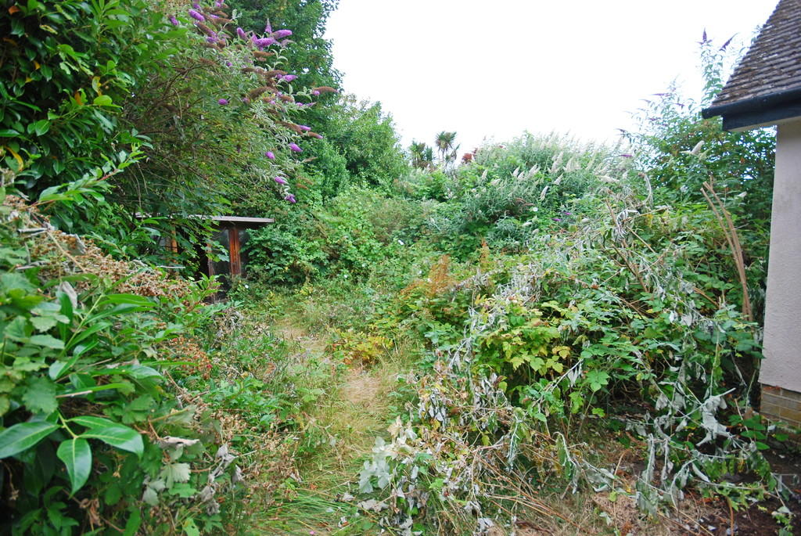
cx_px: 400
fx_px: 334
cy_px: 268
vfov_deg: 77.5
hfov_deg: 100.3
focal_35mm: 15
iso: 200
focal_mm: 10
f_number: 6.3
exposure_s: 1/60
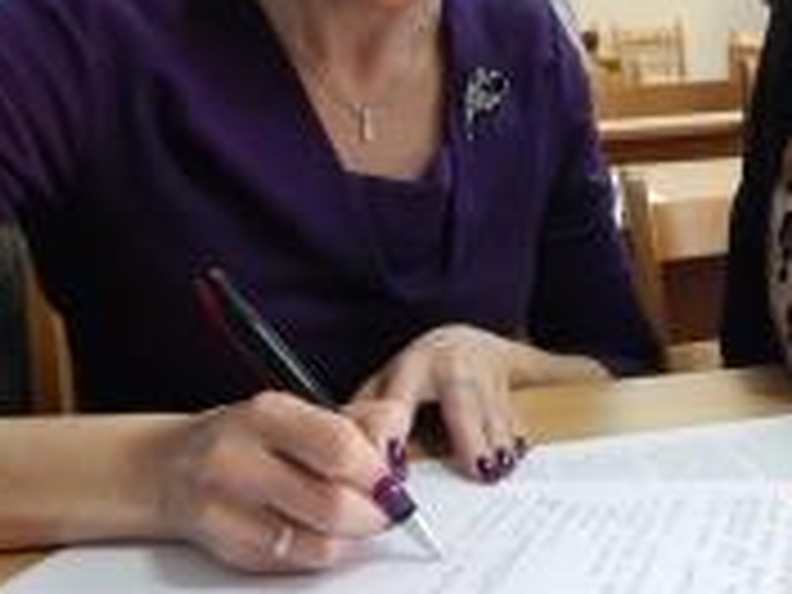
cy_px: 212
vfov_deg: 26.0
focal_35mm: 56
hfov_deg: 32.8
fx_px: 1281
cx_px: 693
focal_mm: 4
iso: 360
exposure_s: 1/30
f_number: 3
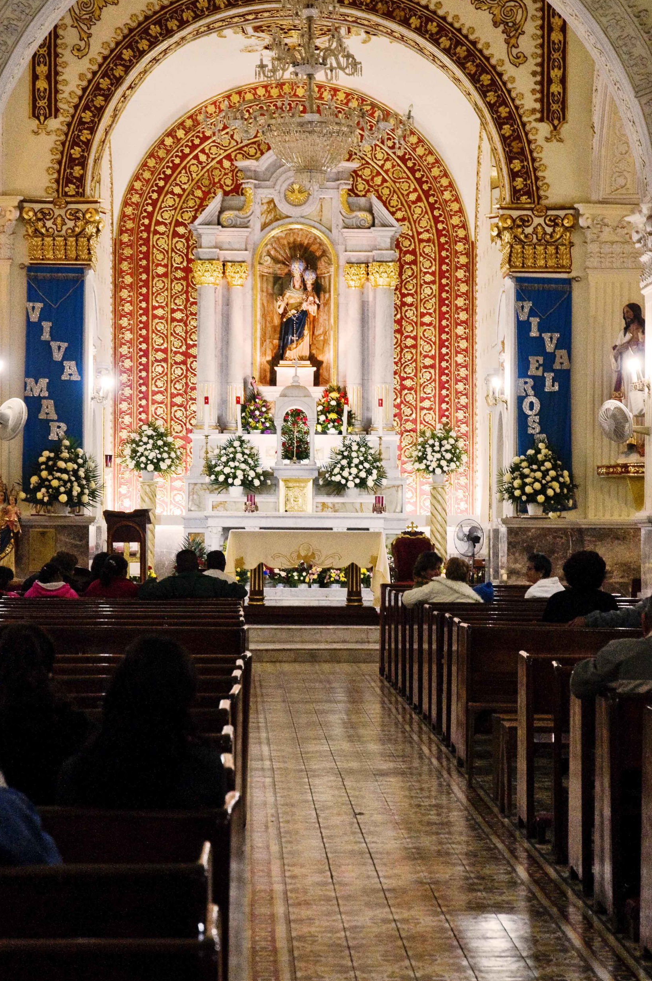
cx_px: 340
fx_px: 2478
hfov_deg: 15.0
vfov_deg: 22.4
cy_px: 450
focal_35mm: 91
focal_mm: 52
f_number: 4.5
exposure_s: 1/60
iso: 1600
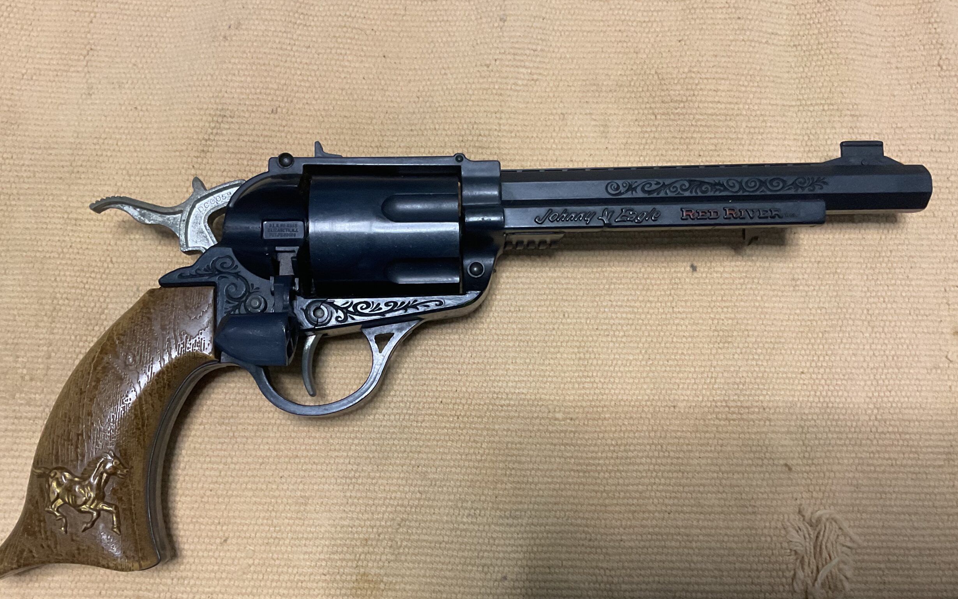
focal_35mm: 32
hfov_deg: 59.6
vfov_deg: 39.3
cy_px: 347
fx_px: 835
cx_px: 468
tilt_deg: -79.9
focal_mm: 3
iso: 200
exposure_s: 1/60
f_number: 1.8
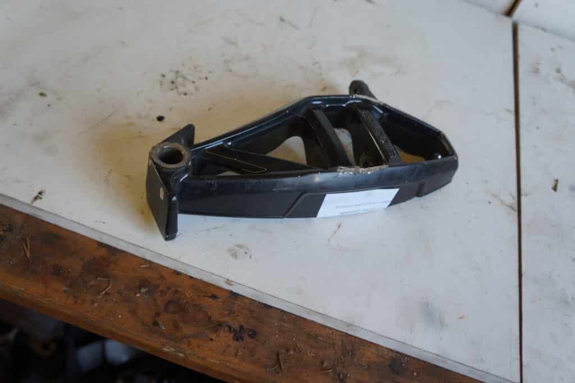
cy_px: 192
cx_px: 288
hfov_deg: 59.5
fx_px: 503
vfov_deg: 41.7
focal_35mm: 32
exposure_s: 1/60
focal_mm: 21
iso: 250
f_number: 4
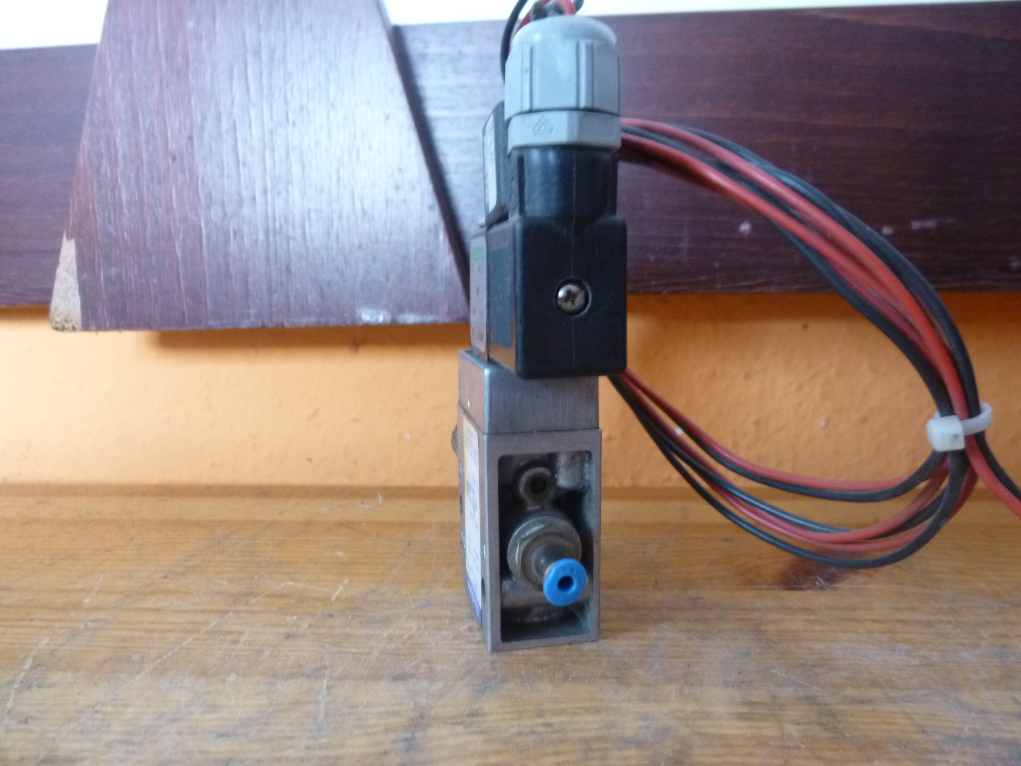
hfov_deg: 69.4
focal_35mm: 25
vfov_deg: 54.9
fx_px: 737
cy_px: 383
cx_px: 510
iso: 400
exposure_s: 1/8
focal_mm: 4.5
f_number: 3.1
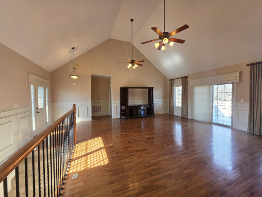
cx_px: 131
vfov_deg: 89.9
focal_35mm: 13
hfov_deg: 106.2
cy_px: 98
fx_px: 98
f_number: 1.9
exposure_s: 1/120
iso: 100
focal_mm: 2.2
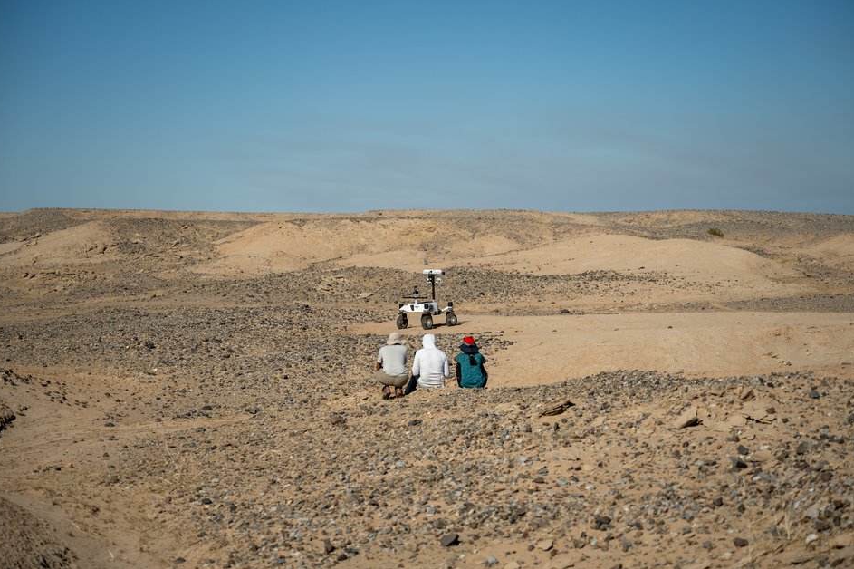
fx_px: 1802
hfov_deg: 26.7
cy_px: 263
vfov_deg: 17.9
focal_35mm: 76
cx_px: 437
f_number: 3.2
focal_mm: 70
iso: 100
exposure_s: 1/8000
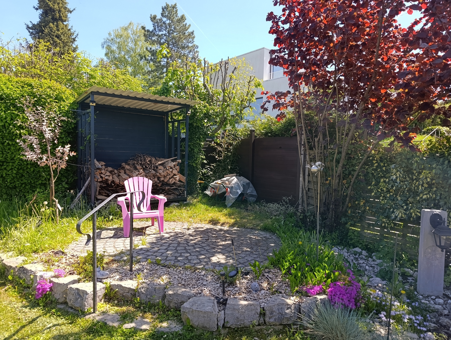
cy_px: 170
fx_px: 300
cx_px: 226
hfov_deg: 73.8
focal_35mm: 23
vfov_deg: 59.0
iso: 50
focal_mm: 6.11
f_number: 1.7
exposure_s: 1/147
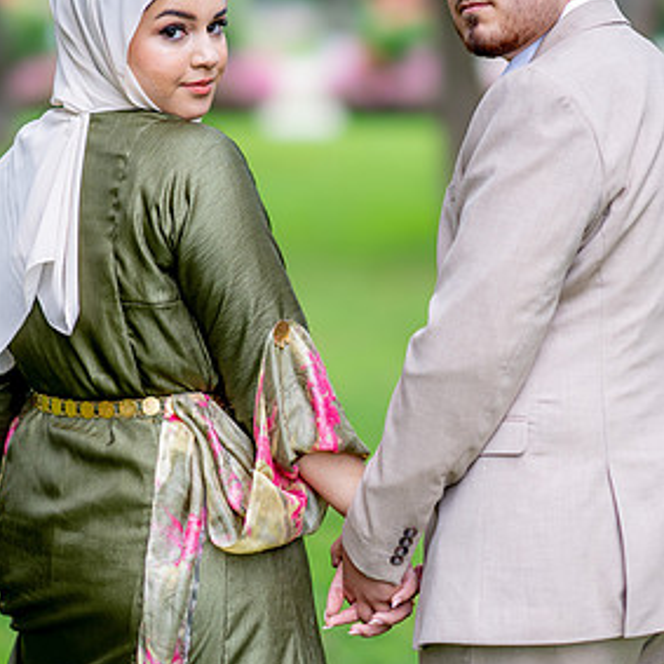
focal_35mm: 148
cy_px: 229
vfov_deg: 11.8
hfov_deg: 11.8
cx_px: 296
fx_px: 3212
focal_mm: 85
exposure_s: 1/1000
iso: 100
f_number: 1.4
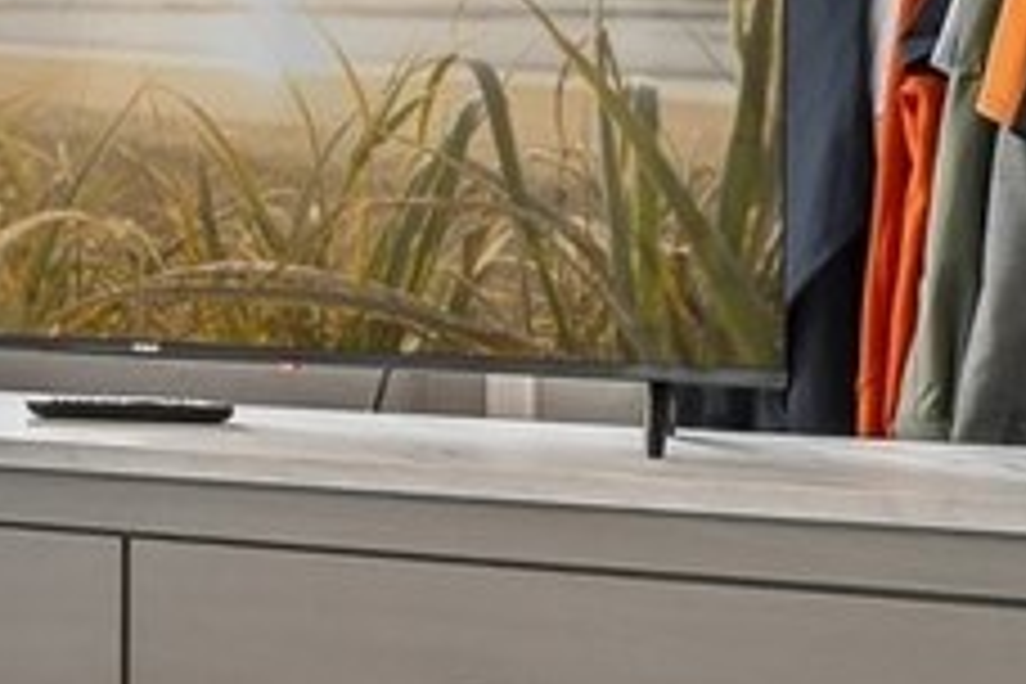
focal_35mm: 104
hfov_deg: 13.8
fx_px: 2964
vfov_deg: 13.1
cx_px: -1456
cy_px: 115
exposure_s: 1/60
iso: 100
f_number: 8
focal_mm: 14
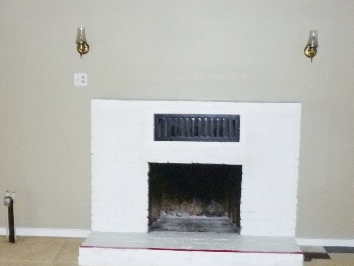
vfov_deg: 28.0
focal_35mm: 52
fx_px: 532
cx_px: 189
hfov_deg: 36.8
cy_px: 157
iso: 400
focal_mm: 5.2
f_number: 3.3
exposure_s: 1/30
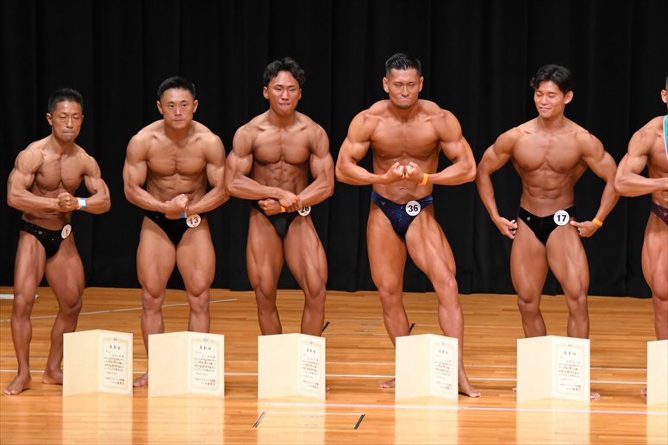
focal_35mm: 240
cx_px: 334
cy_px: 222
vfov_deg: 5.7
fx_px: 4451
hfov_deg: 8.6
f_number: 5.6
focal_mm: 160
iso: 4000
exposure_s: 1/400
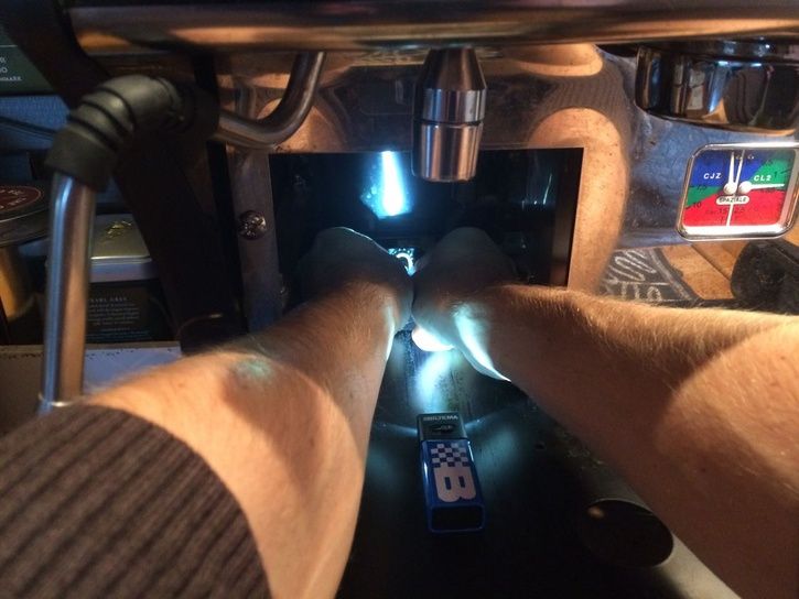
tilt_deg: -26.8
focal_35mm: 29
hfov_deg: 61.7
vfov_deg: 48.2
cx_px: 400
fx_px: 669
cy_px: 300
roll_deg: +1.9
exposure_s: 1/20
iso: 320
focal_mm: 4.15
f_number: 2.2
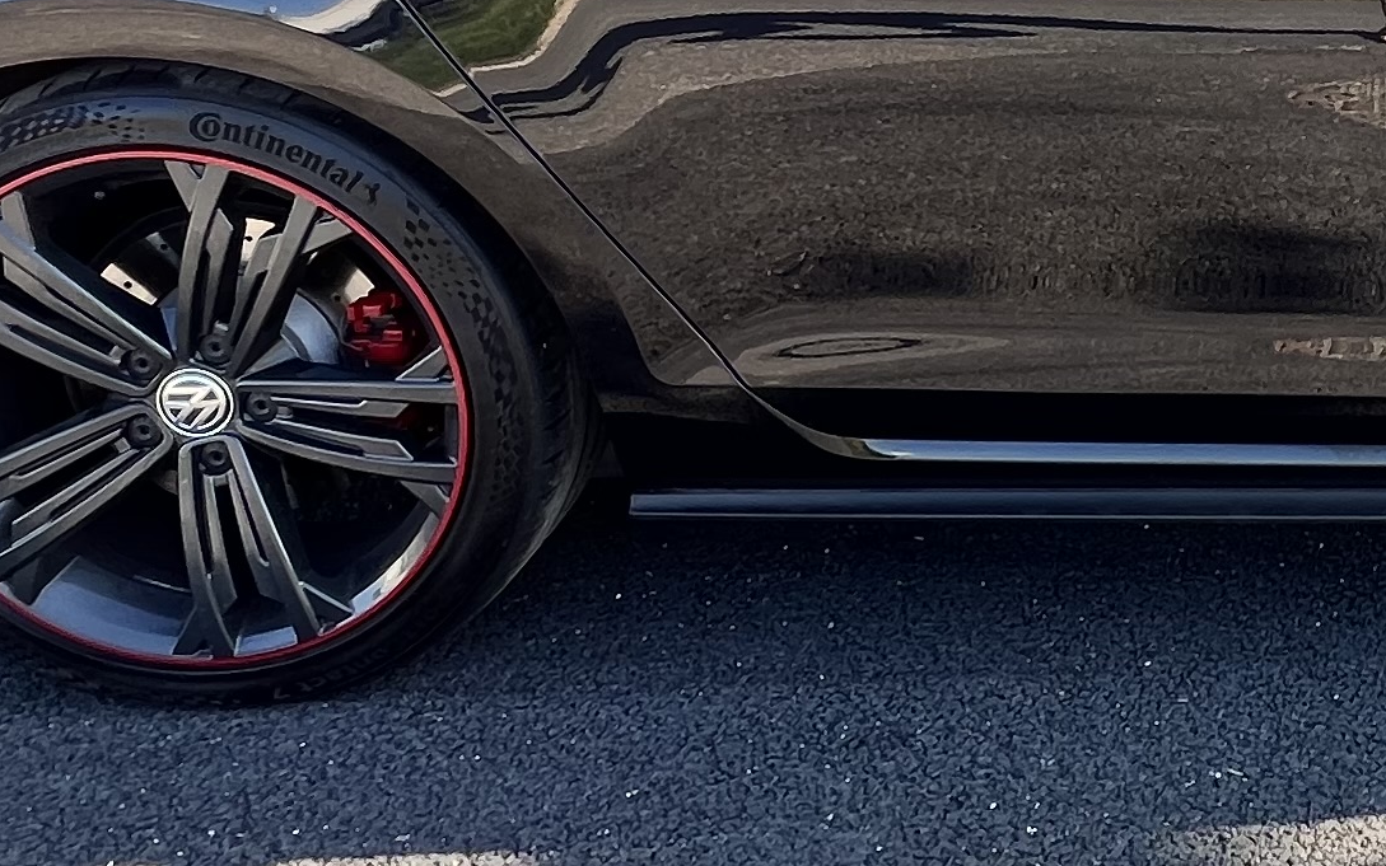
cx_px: 1665
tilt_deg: -11.5
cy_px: -160
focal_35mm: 51
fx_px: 1927
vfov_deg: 23.3
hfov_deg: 32.6
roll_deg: -0.8
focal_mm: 1.57
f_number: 1.8
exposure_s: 1/99
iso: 40
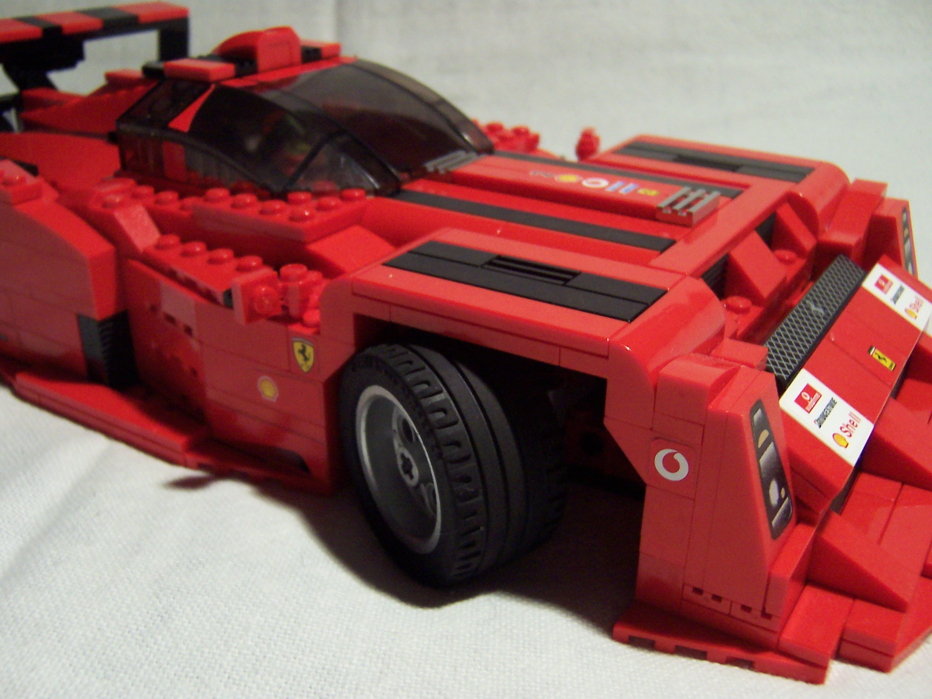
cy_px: 350
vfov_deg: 39.7
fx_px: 969
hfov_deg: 51.4
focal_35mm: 36
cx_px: 466
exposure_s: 1/30
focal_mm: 5.6
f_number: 2.8
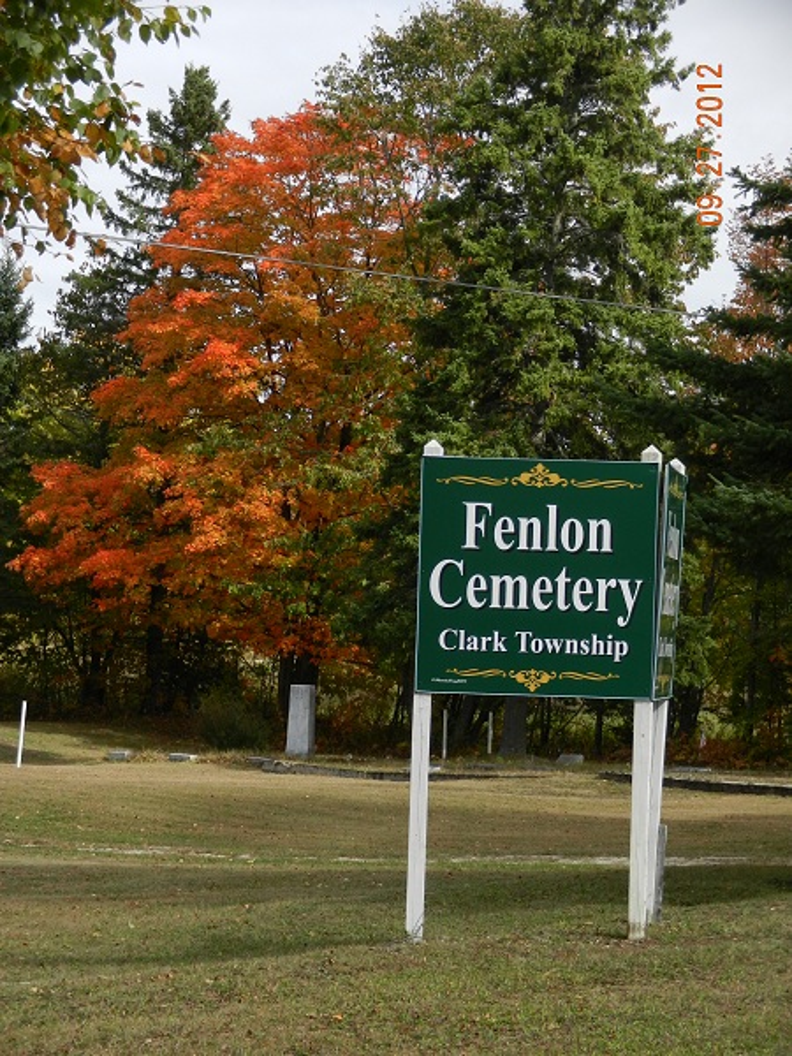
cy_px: 528
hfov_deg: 14.0
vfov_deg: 18.5
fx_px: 3234
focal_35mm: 106
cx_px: 396
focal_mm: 19.1
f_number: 5
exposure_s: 1/500
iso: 160
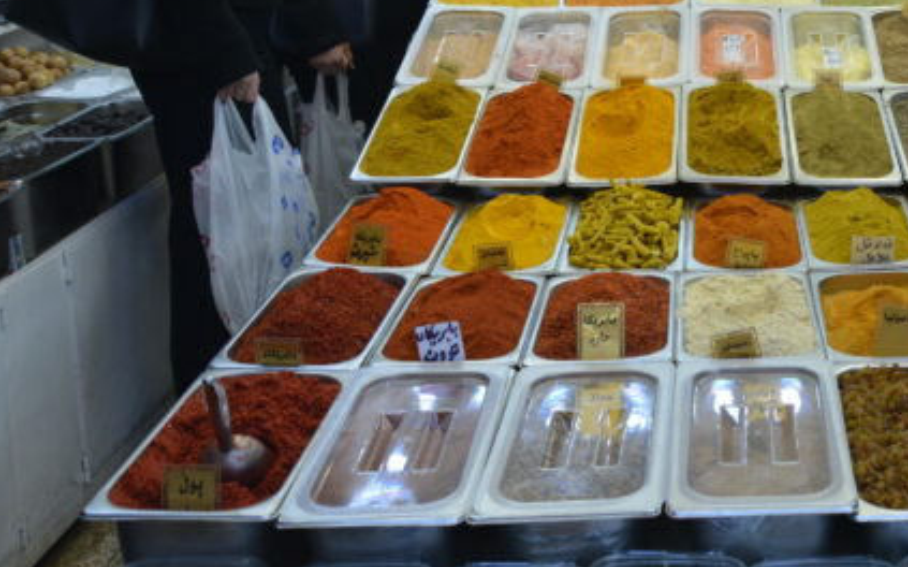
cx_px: 781
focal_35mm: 50
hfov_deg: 38.1
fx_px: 1237
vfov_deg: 25.0
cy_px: 53
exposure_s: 1/100
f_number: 5
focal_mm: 18
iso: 400
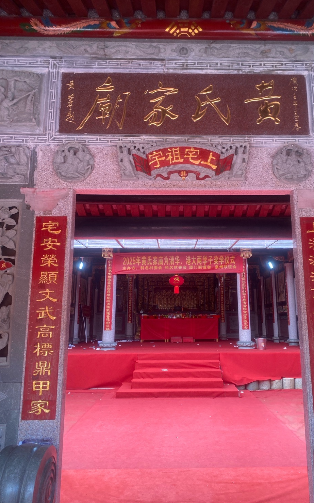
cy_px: 254
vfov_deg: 66.5
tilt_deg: +13.2
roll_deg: +0.2
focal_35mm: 28
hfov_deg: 44.3
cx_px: 189
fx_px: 383
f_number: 1.8
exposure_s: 1/122
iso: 40
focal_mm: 4.25
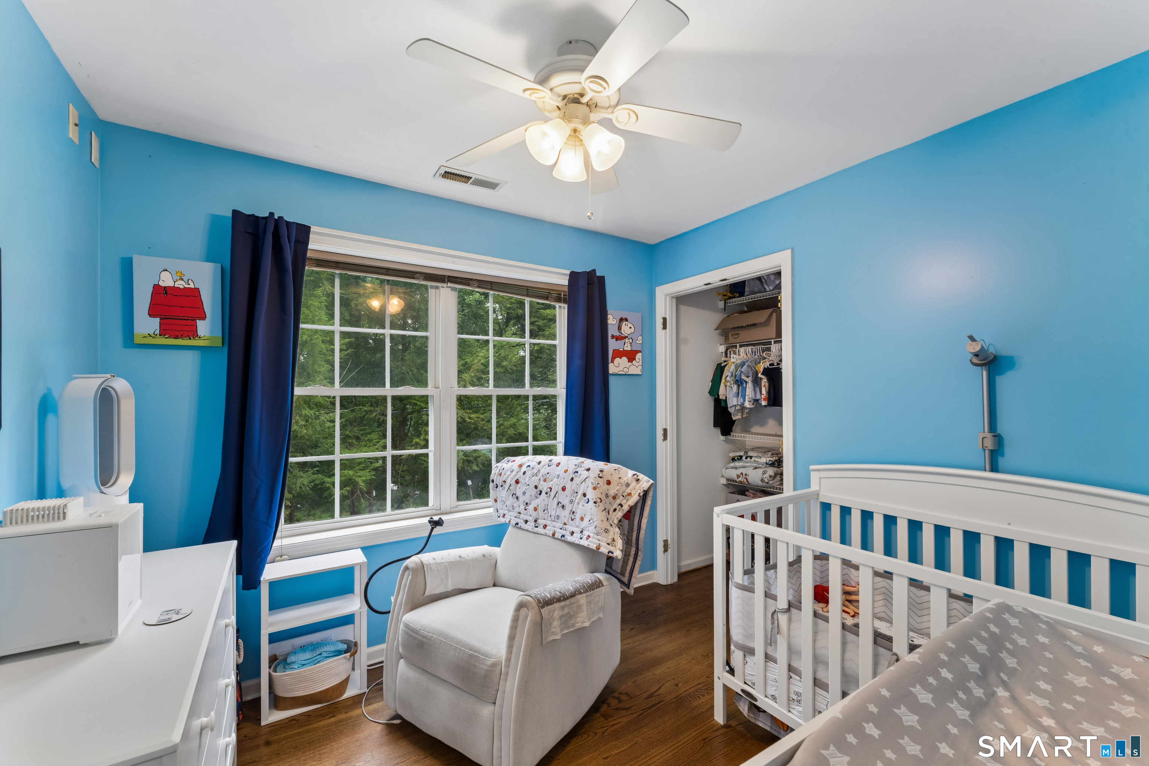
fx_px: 447
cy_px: 383
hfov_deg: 104.3
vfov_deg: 81.2
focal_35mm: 14
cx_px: 574
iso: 400
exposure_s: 1/4
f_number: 13
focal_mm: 14
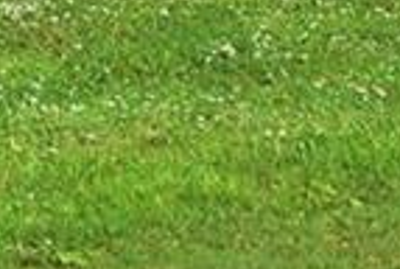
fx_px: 2628
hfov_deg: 8.1
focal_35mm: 236
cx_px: -545
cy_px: -672
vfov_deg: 5.3
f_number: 11
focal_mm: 22
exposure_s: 1/200
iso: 100
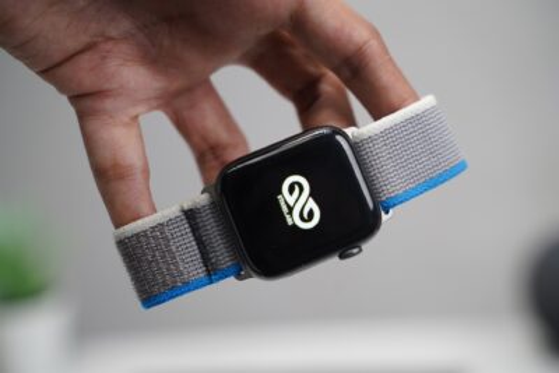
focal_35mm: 70
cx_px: 280
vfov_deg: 19.5
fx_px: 1087
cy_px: 186
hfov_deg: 28.8
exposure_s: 1/80
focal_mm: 70
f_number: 4
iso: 800
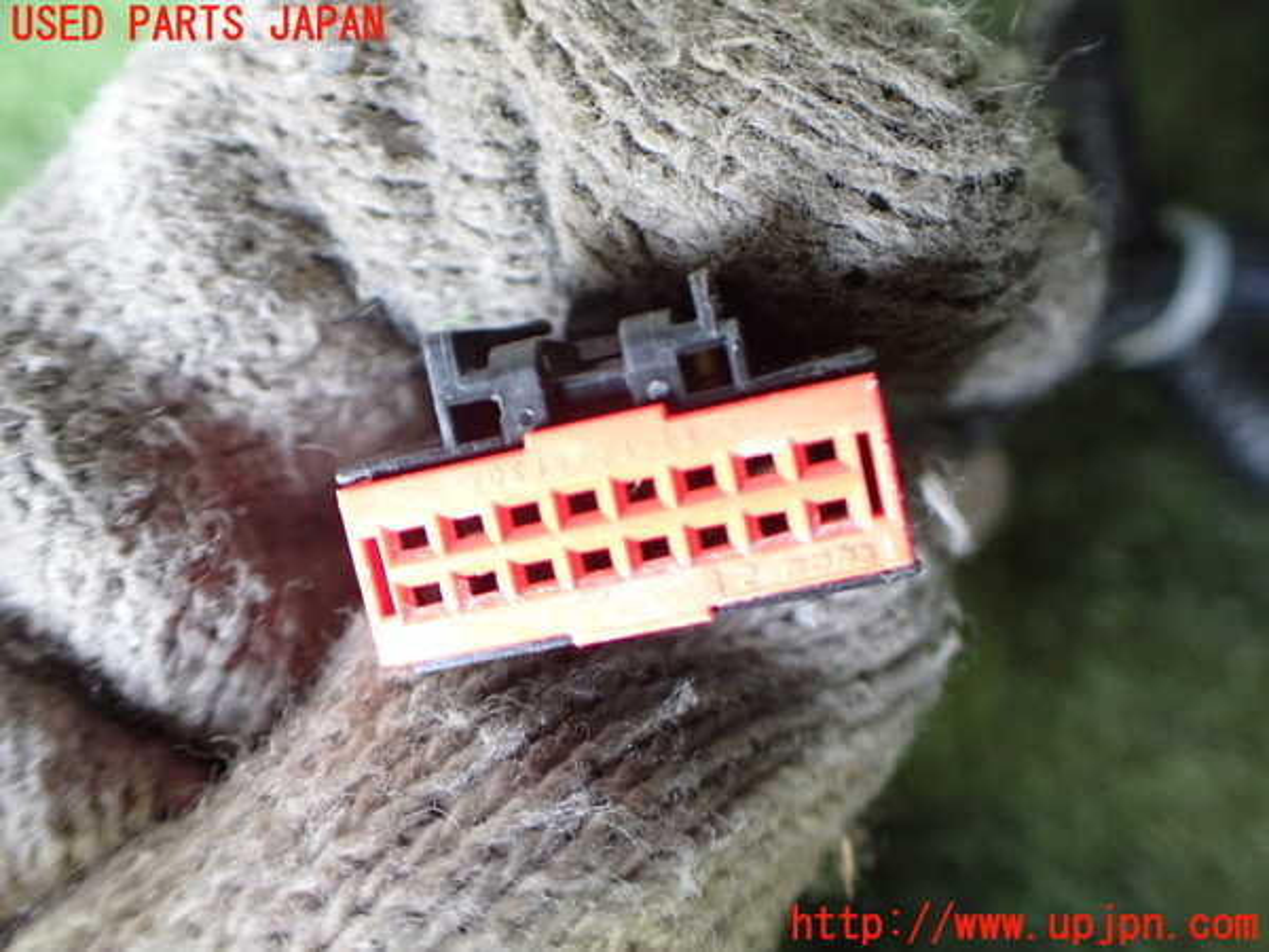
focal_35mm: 30
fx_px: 1100
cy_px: 476
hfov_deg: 60.0
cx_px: 634
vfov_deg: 46.8
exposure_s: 1/50
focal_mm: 5.4
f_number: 2.3
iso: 800
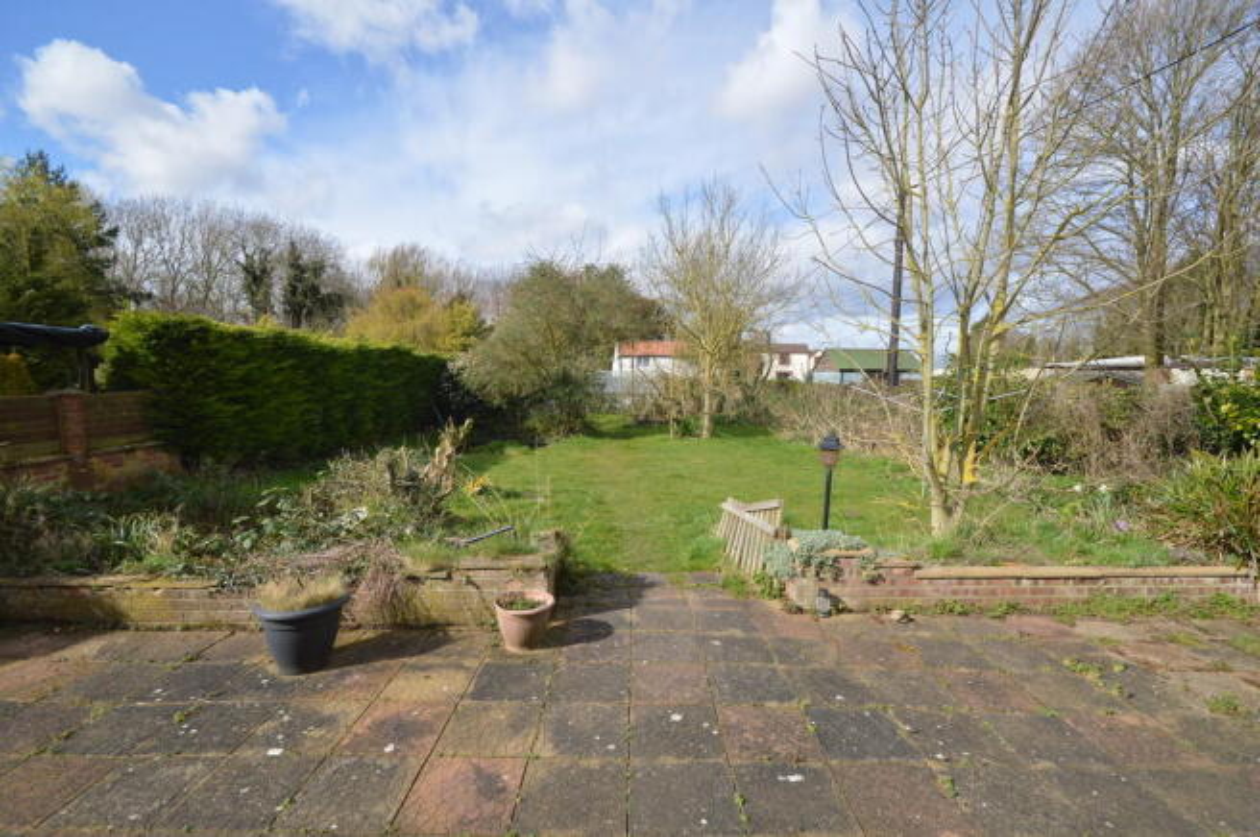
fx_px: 577
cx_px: 630
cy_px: 418
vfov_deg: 71.9
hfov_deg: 95.0
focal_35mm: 16
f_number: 10
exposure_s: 1/400
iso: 400
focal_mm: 11
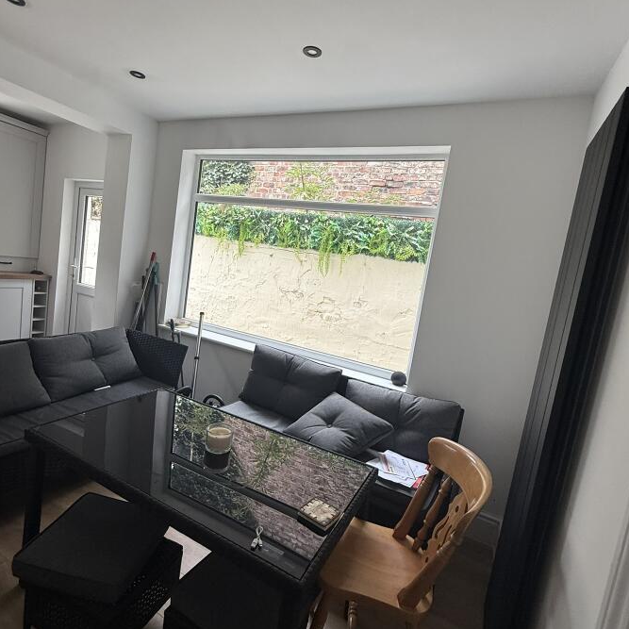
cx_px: 285
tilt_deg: -5.1
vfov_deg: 77.7
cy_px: 308
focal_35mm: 19
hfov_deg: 77.5
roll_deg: -8.6
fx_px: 391
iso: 100
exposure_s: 1/99
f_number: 2.2
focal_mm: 2.22
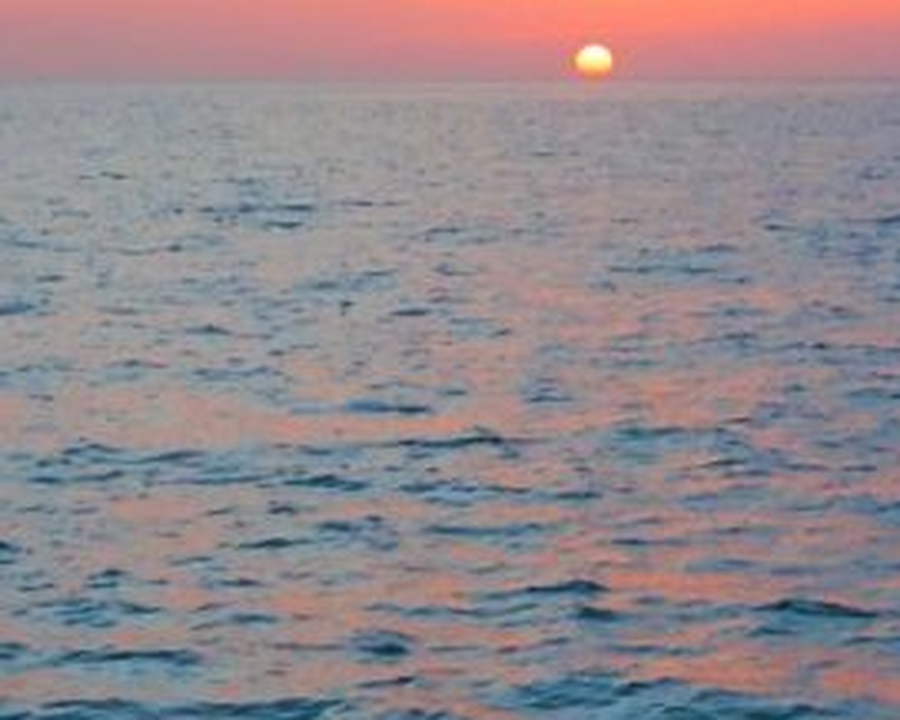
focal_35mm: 135
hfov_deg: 14.3
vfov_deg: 11.4
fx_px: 3597
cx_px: 482
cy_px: 179
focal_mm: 5.43
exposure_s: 1/80
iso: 80
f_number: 4
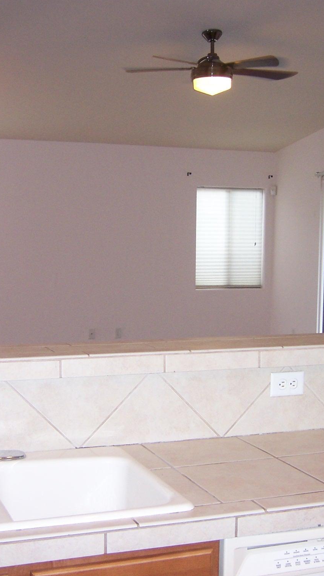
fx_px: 810
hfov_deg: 22.6
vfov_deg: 39.2
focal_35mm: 53
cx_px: 168
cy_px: 285
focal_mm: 6.2
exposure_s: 1/60
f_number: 2.8
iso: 125
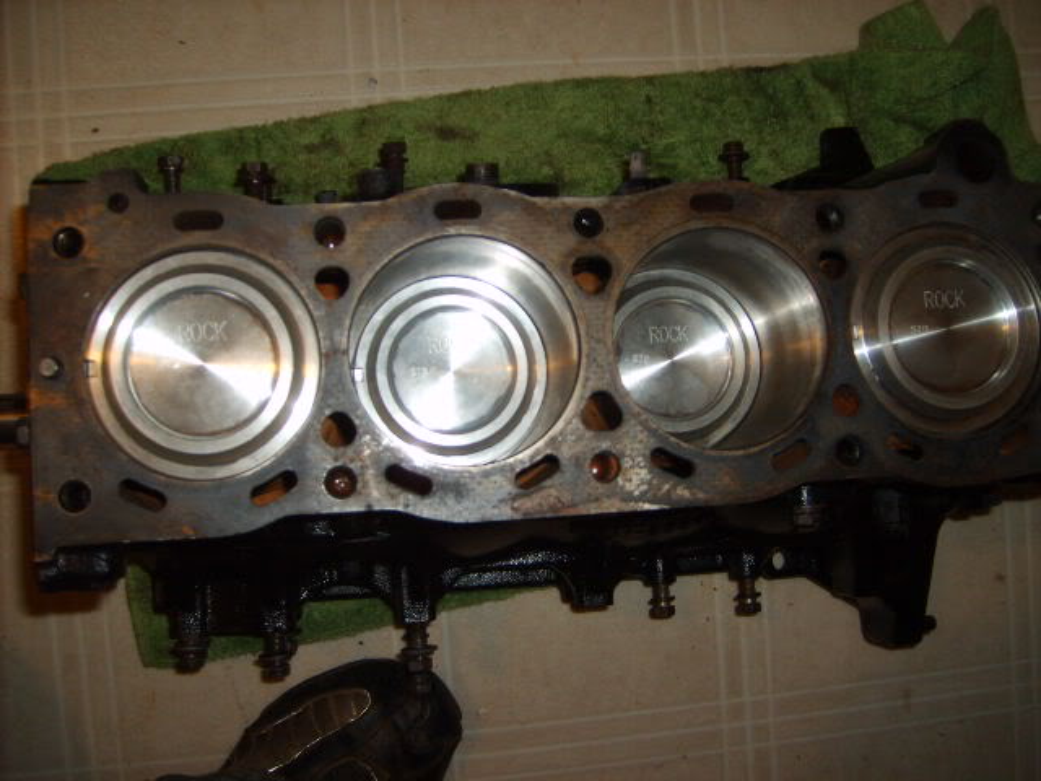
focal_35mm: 35
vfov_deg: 40.7
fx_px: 1053
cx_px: 520
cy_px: 390
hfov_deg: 52.6
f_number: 2.8
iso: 100
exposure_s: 1/45
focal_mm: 5.8
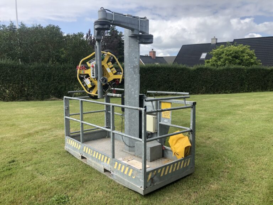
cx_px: 136
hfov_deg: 63.4
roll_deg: -0.4
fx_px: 221
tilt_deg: -8.3
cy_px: 102
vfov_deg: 49.7
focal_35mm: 28
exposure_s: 1/1066
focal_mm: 3.99
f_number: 1.8
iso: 20
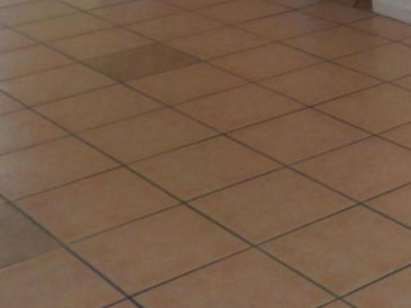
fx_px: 997
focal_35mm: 84
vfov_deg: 16.7
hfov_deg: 22.4
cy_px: -80
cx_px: 414
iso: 320
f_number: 3.3
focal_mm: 4.1
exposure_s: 1/30
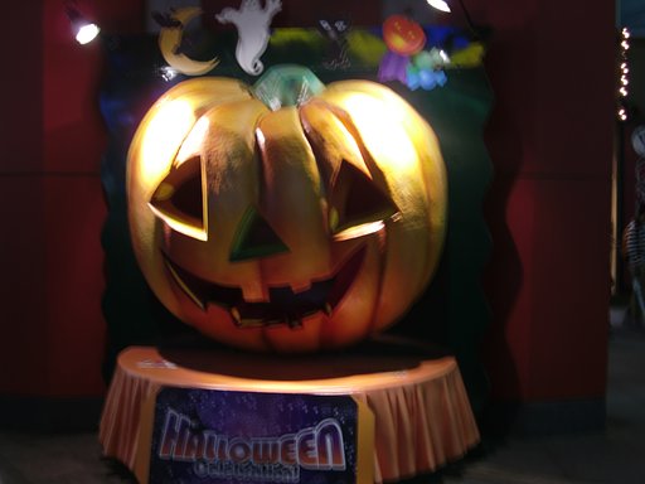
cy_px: 242
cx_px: 322
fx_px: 857
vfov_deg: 31.5
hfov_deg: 41.2
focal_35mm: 46
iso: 64
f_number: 3.3
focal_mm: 8.2
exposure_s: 1/3.33
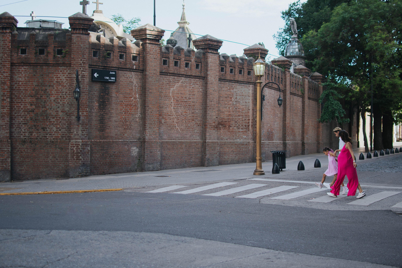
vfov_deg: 25.5
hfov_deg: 37.5
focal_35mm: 53
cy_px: 134
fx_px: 592
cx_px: 201
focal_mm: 35
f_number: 2.2
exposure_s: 1/640
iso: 100
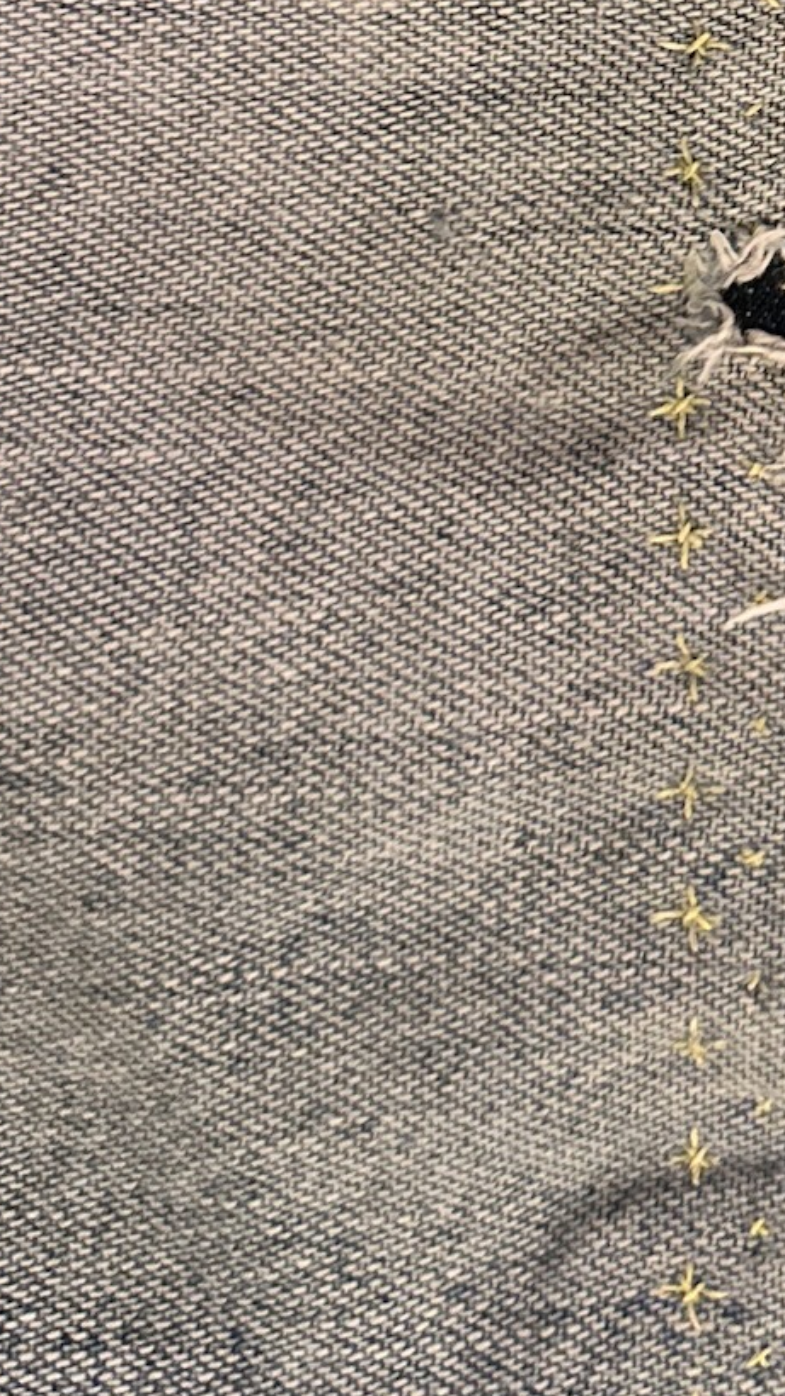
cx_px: 1037
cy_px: -115
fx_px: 2517
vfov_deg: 28.4
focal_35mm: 68
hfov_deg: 16.7
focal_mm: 6.86
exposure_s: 1/40
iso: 800
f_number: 1.78
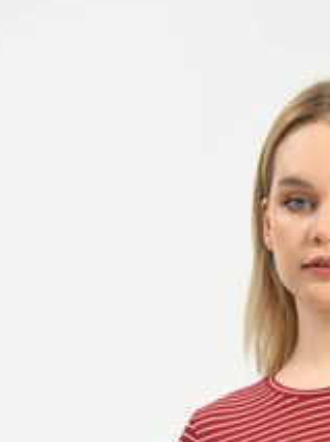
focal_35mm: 342
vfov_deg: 5.8
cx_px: 326
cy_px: 515
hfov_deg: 4.3
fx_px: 4360
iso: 100
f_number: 6.3
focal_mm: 140
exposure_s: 1/160
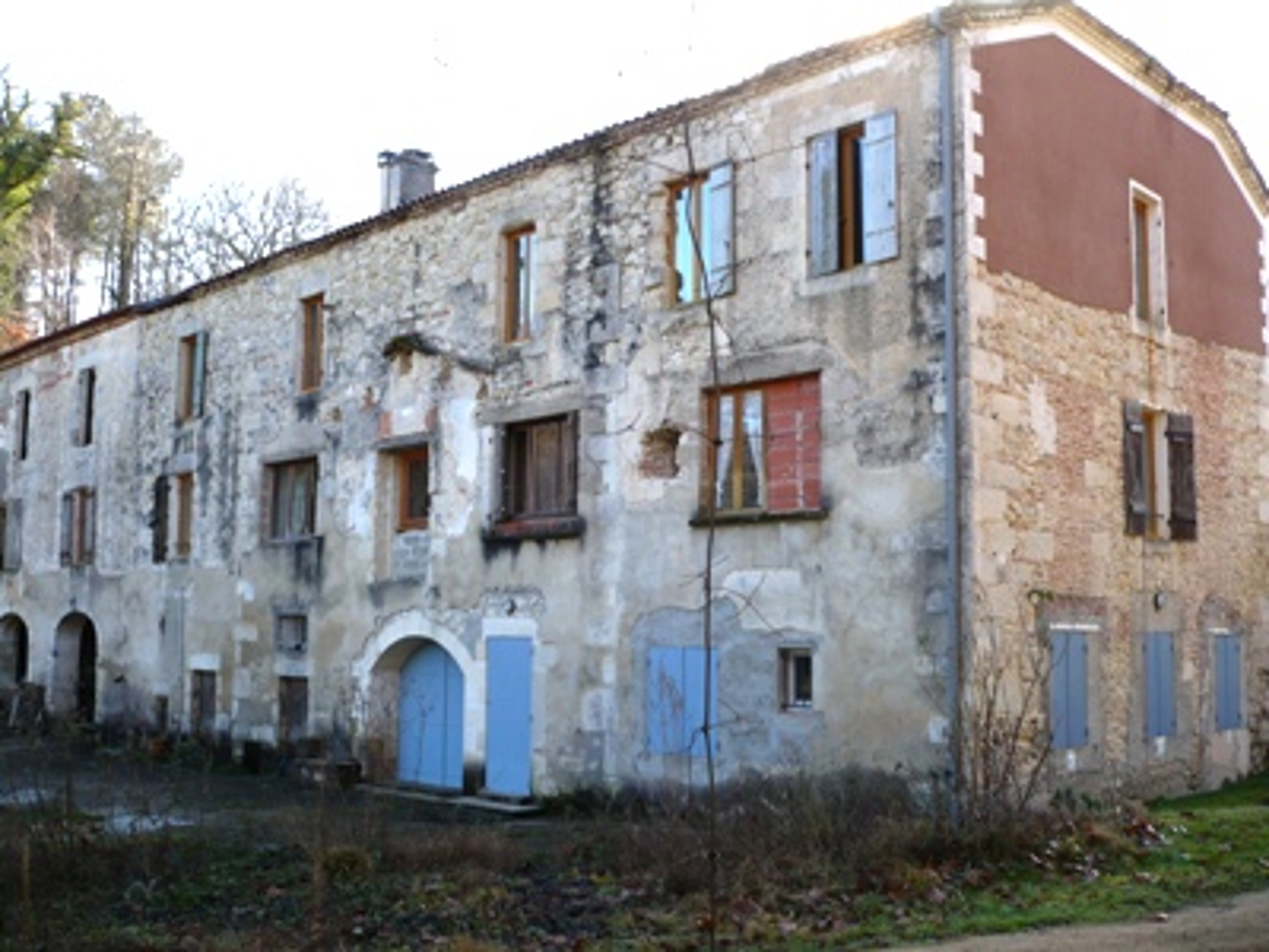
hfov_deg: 52.6
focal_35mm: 35
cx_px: 634
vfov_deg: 40.7
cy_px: 476
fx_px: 1283
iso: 100
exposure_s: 1/200
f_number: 2.8
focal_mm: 5.8
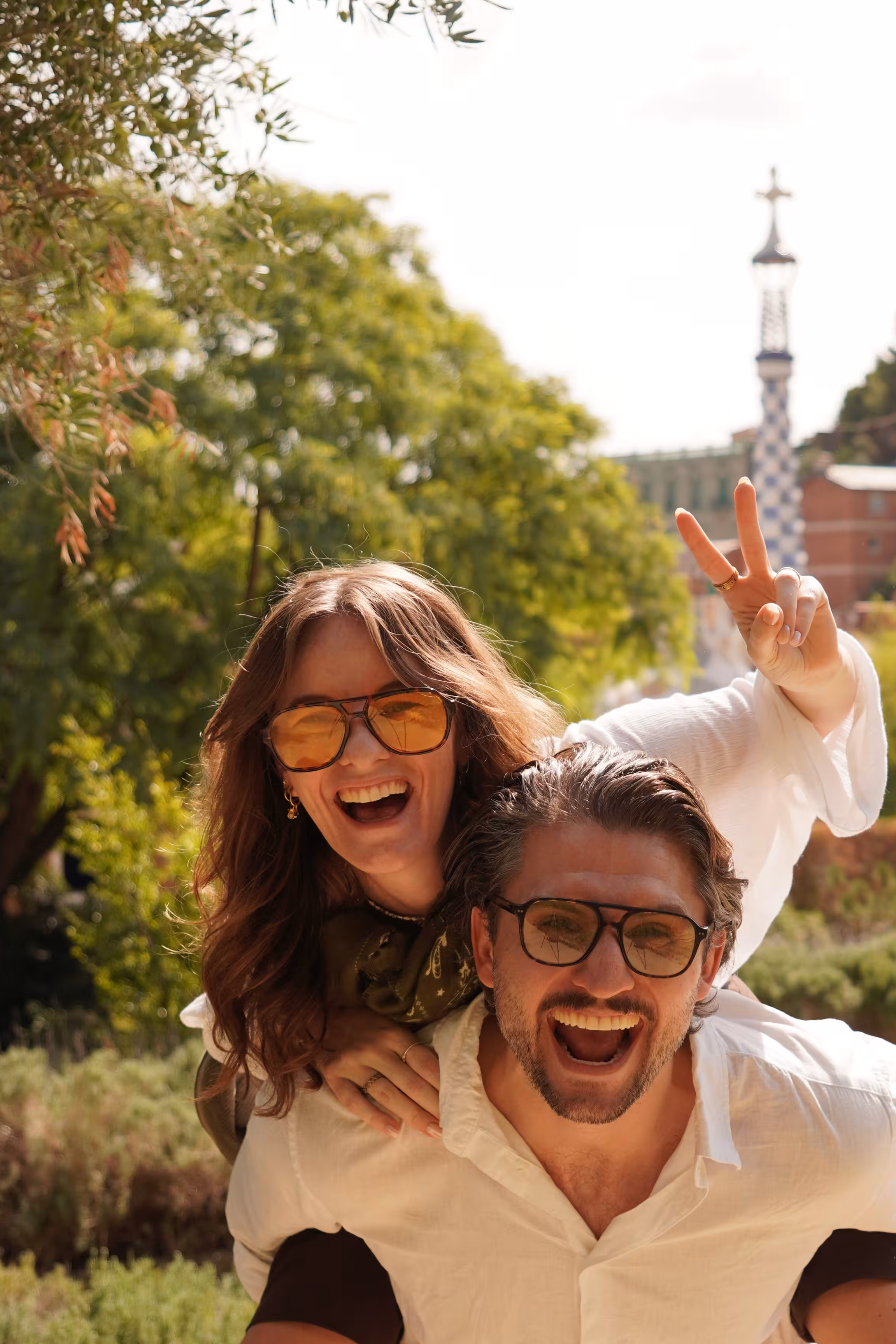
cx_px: 672
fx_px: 2490
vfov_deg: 30.2
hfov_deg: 20.2
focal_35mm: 67
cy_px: 733
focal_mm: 25.6
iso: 100
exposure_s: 1/1250
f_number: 2.8
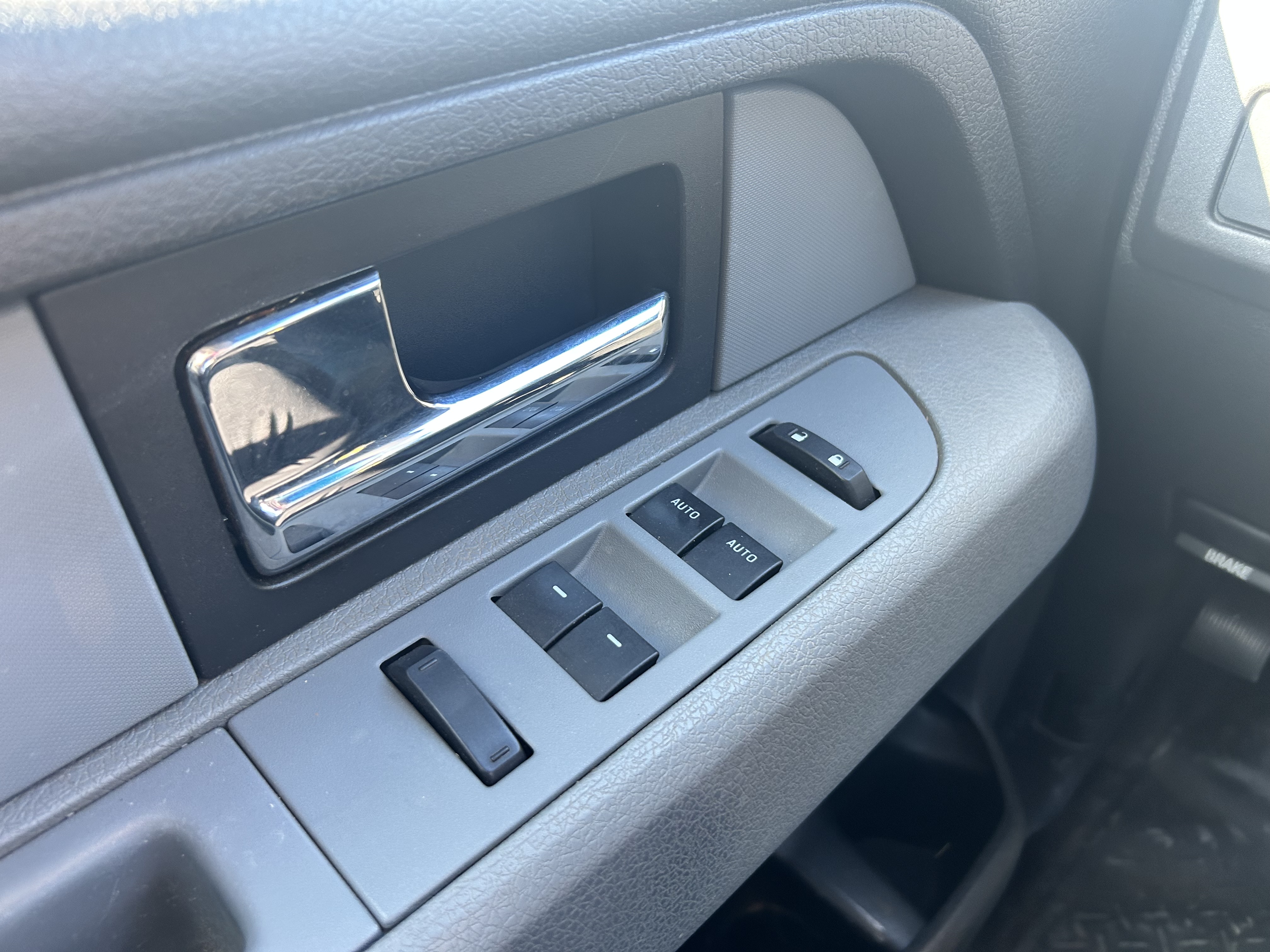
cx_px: 635
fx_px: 954
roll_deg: +2.7
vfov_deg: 53.1
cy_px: 476
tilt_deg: -39.1
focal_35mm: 26
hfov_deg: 67.3
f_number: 1.5
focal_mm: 5.7
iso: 125
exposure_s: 1/60
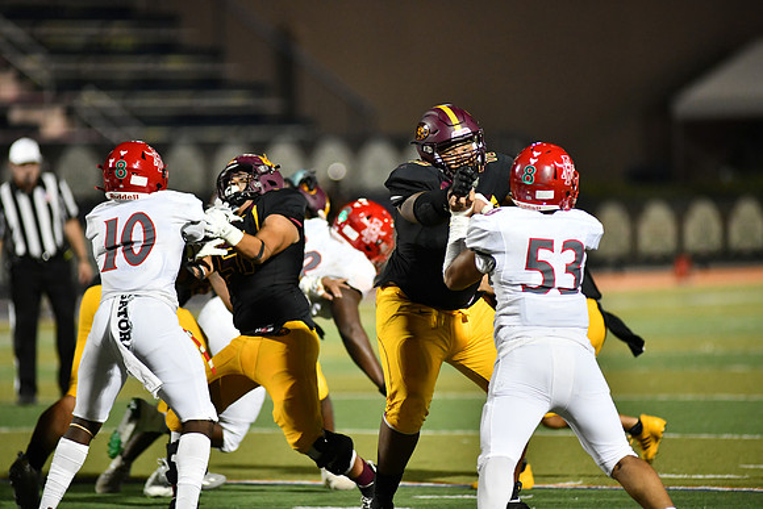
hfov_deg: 6.9
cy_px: 254
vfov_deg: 4.6
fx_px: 6360
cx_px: 382
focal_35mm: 300
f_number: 2.8
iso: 4000
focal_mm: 300
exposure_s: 1/1000
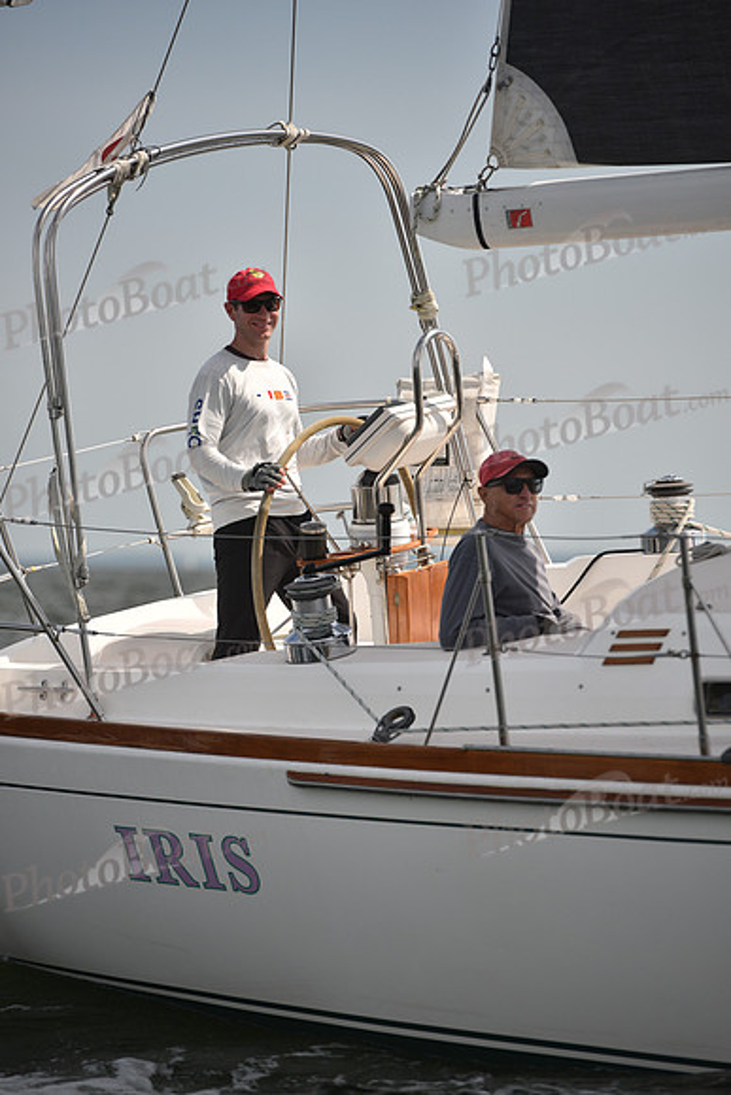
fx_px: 6088
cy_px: 548
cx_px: 366
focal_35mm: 200
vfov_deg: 10.3
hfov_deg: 6.9
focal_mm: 200
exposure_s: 1/1250
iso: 250
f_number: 4
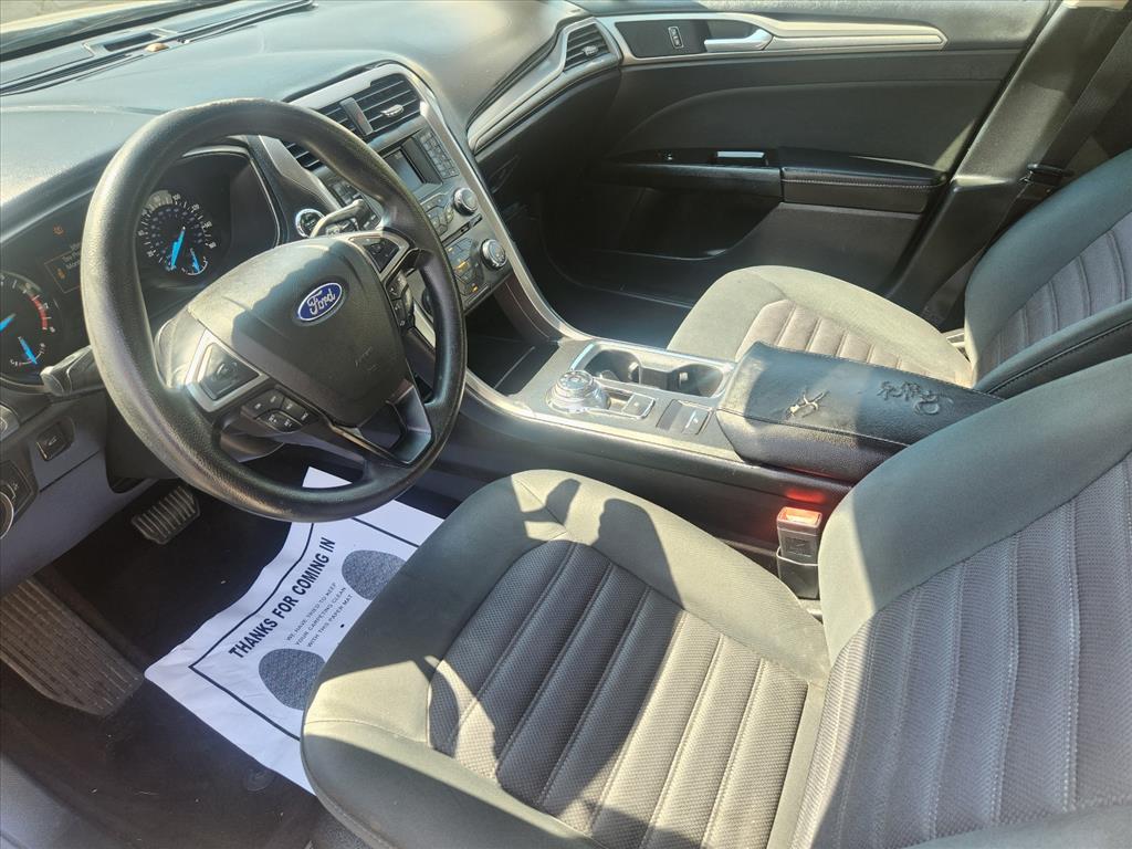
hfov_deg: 73.9
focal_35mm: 23
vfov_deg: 58.9
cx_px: 566
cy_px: 424
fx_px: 752
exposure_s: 1/182
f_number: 1.8
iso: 64
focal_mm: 5.4
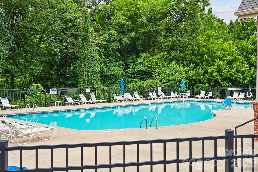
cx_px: 129
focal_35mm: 37
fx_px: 265
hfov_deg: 51.9
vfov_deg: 36.0
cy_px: 86
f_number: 9
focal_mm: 37
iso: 100
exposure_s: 1/30
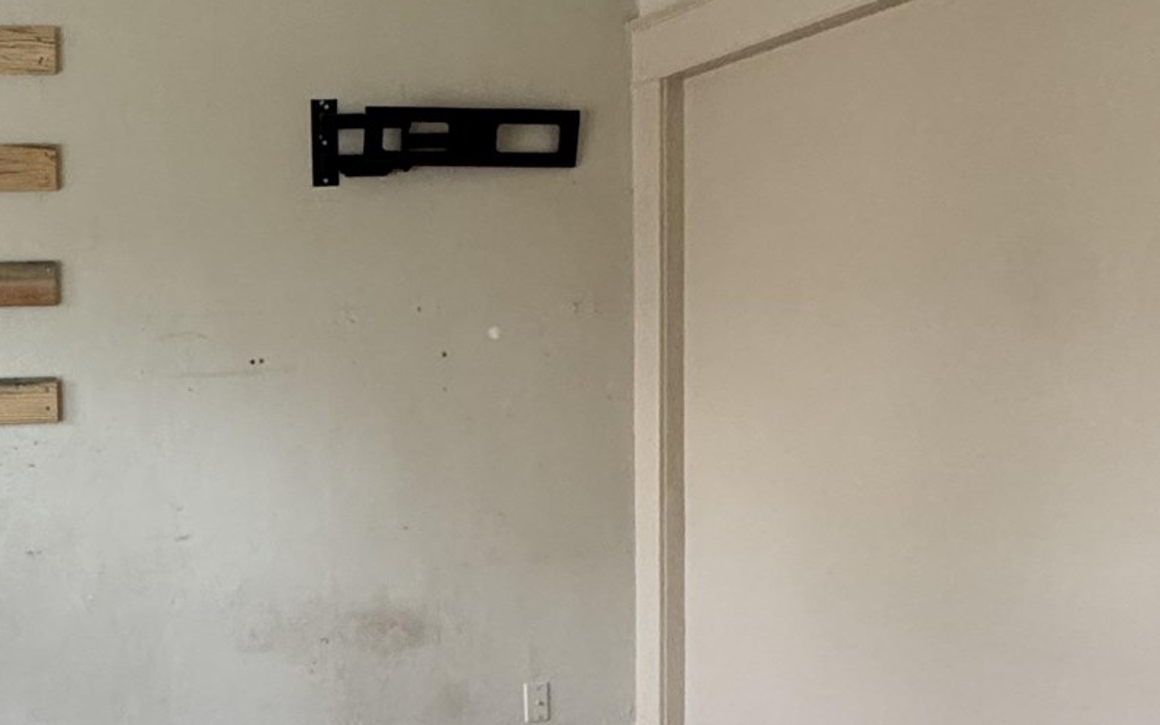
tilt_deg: -3.3
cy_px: 449
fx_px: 1359
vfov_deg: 29.8
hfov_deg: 40.5
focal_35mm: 43
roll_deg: +1.9
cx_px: 1
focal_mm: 2.22
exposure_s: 1/60
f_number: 2.2
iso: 320
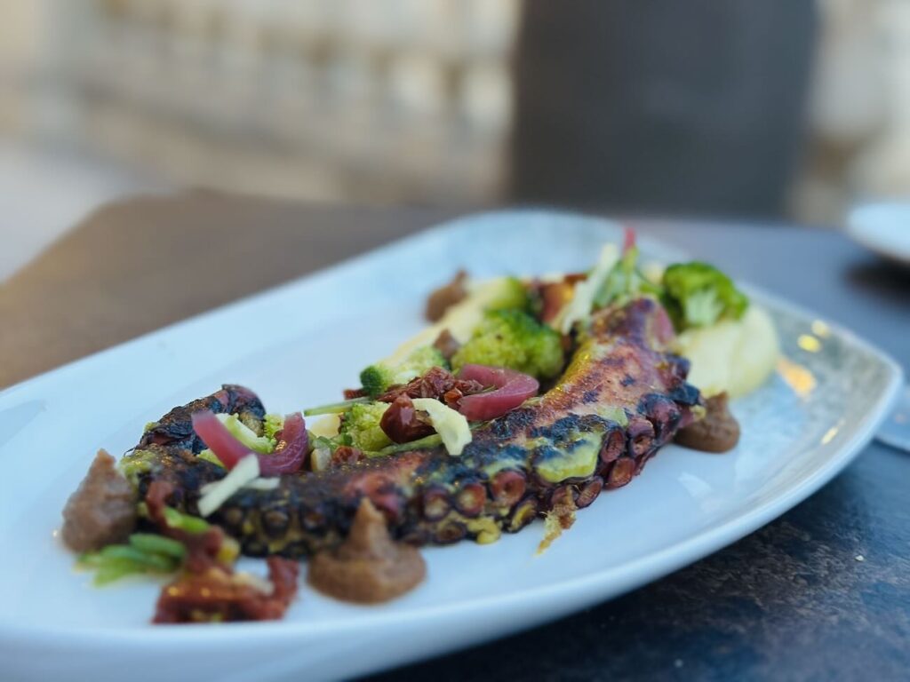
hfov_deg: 39.7
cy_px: 341
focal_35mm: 48
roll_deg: -3.9
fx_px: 1262
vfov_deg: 30.3
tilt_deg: -18.6
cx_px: 455
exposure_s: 1/40
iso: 640
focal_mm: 6.86
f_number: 1.78
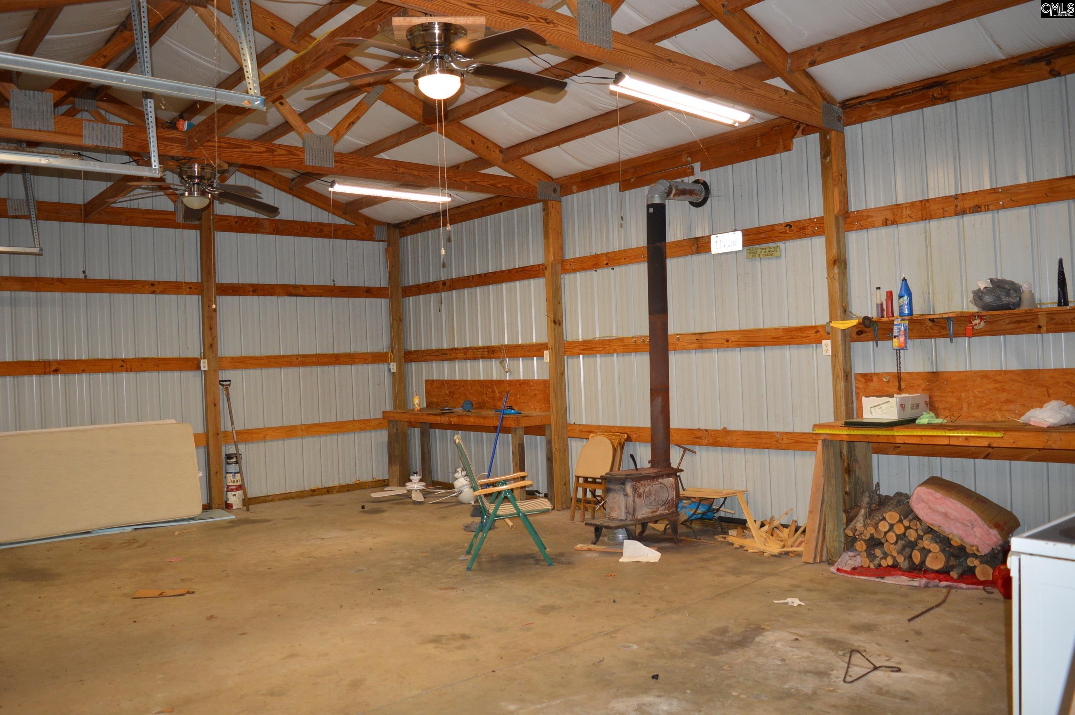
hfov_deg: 67.4
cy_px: 358
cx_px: 538
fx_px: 806
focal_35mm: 27
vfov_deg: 47.8
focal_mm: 18
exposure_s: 1/60
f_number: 4
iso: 400
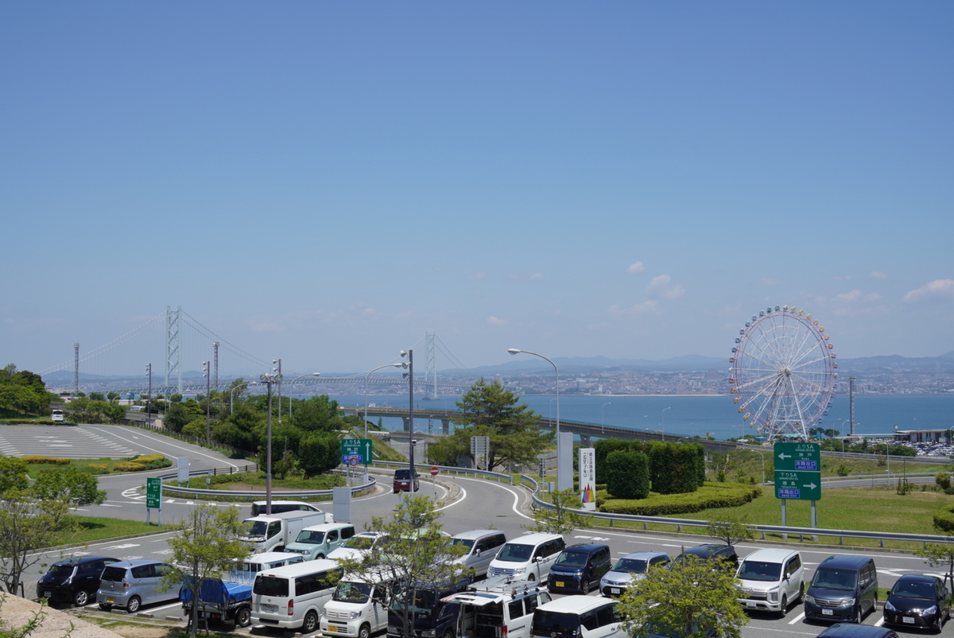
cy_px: 319
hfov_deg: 46.4
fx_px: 1114
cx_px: 477
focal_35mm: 42
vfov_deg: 31.9
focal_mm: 28
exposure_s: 1/320
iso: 100
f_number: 10
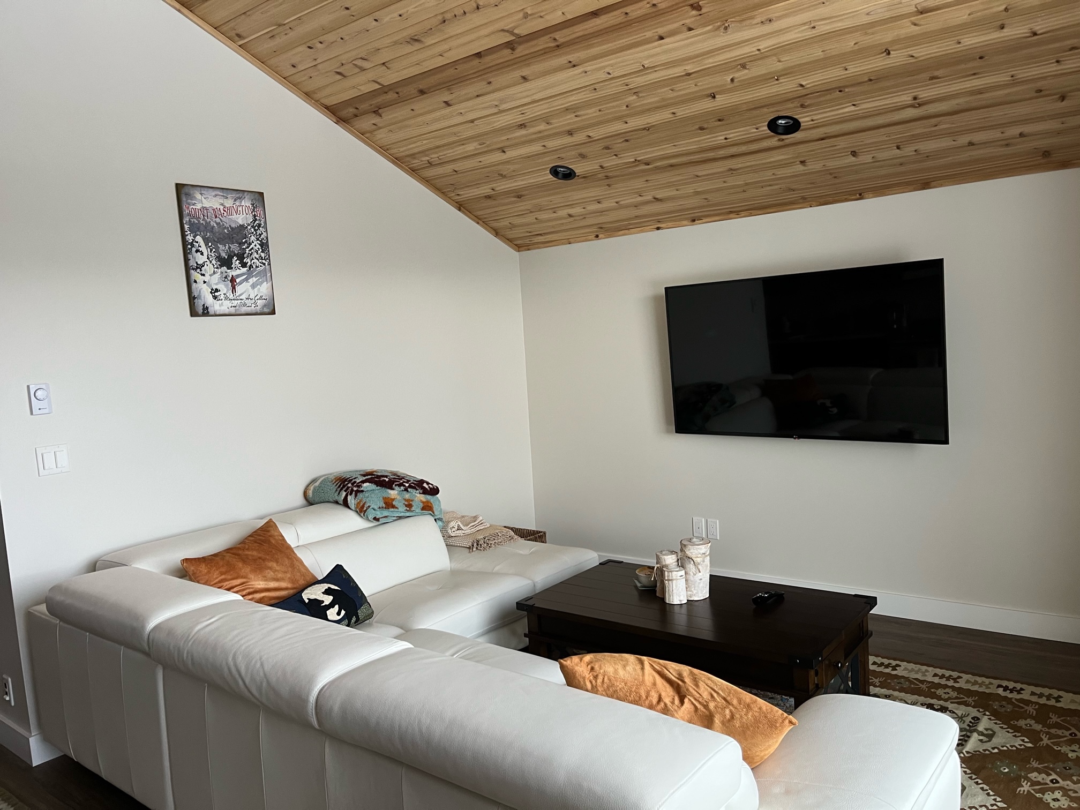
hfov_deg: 67.3
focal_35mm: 26
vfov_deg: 53.1
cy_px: 405
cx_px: 540
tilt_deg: -5.4
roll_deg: +3.6
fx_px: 811
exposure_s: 1/60
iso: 160
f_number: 1.6
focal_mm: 5.1
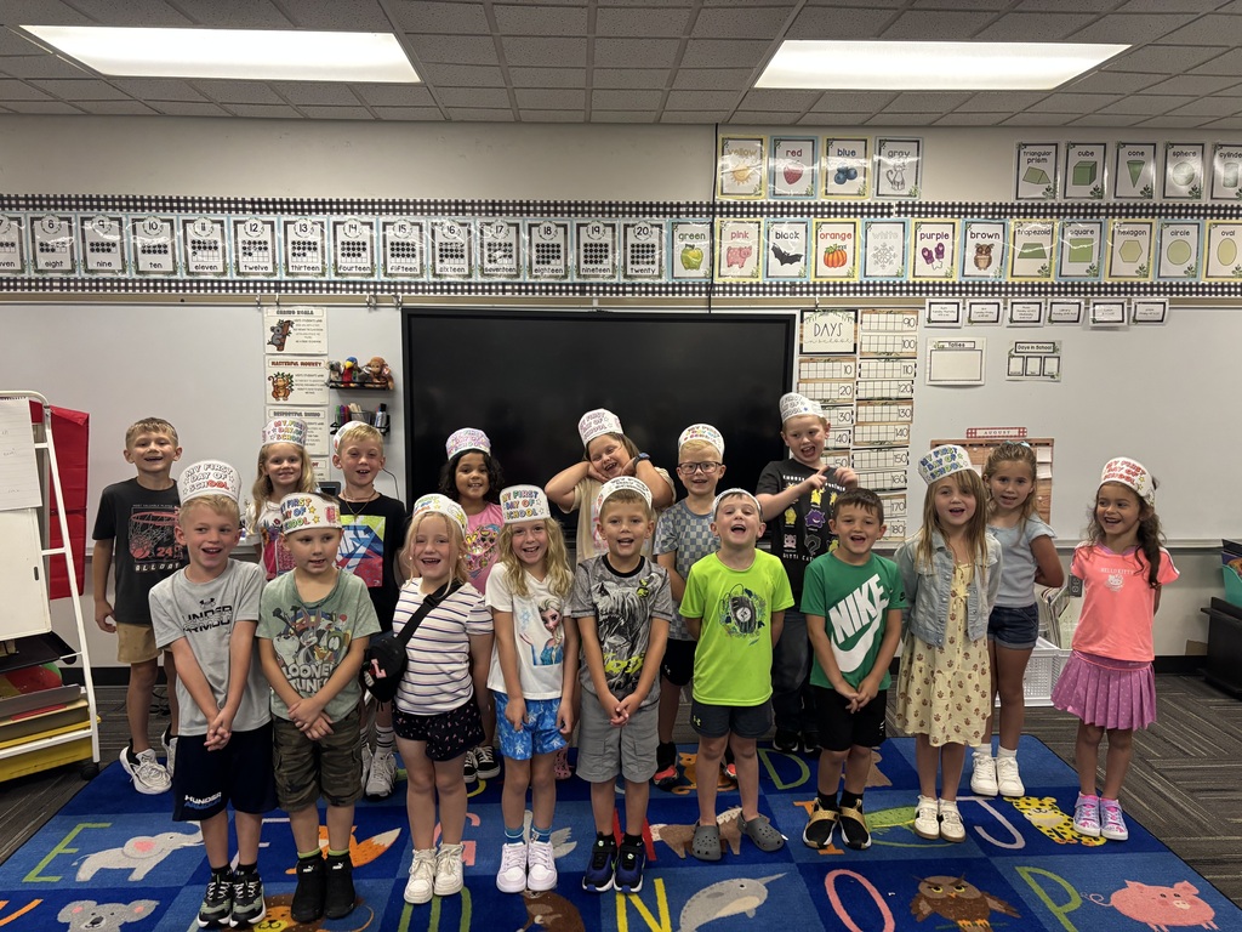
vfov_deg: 53.1
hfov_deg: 67.3
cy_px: 466
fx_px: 933
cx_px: 621
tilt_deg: -7.4
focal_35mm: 26
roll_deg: -0.4
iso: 250
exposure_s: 1/60
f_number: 1.6
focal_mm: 5.96
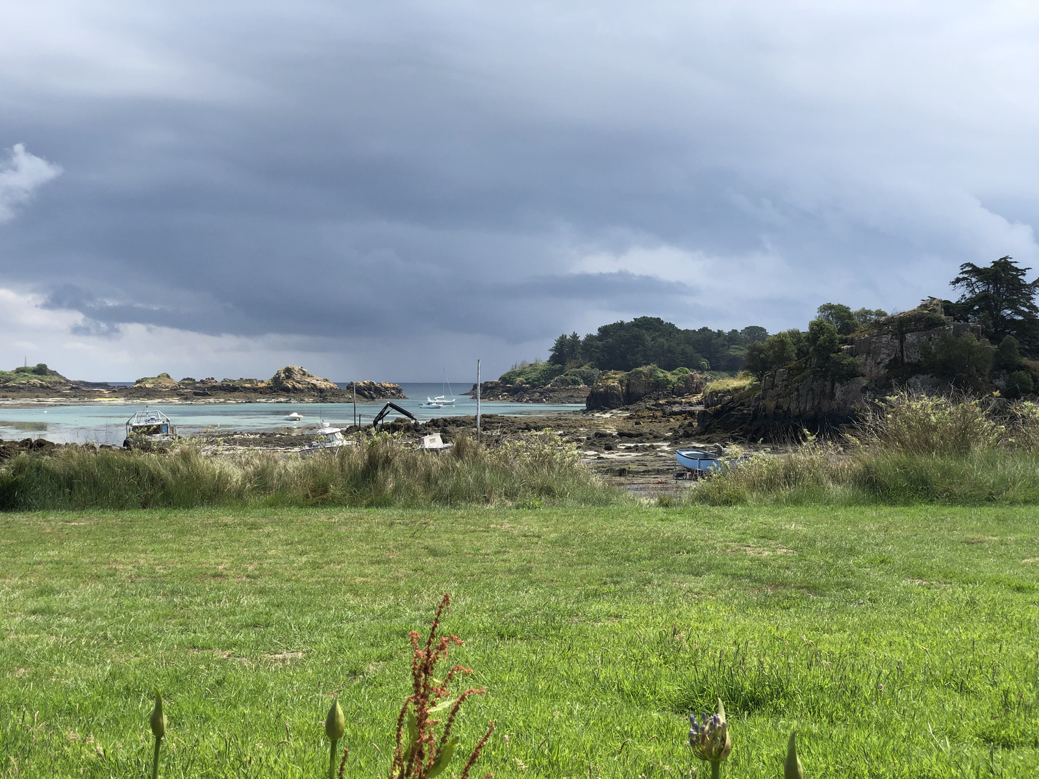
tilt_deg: -0.5
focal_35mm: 52
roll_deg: +0.5
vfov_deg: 28.0
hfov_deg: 36.8
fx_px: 1561
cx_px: 520
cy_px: 390
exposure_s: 1/1066
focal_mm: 6
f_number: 2.4
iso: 16
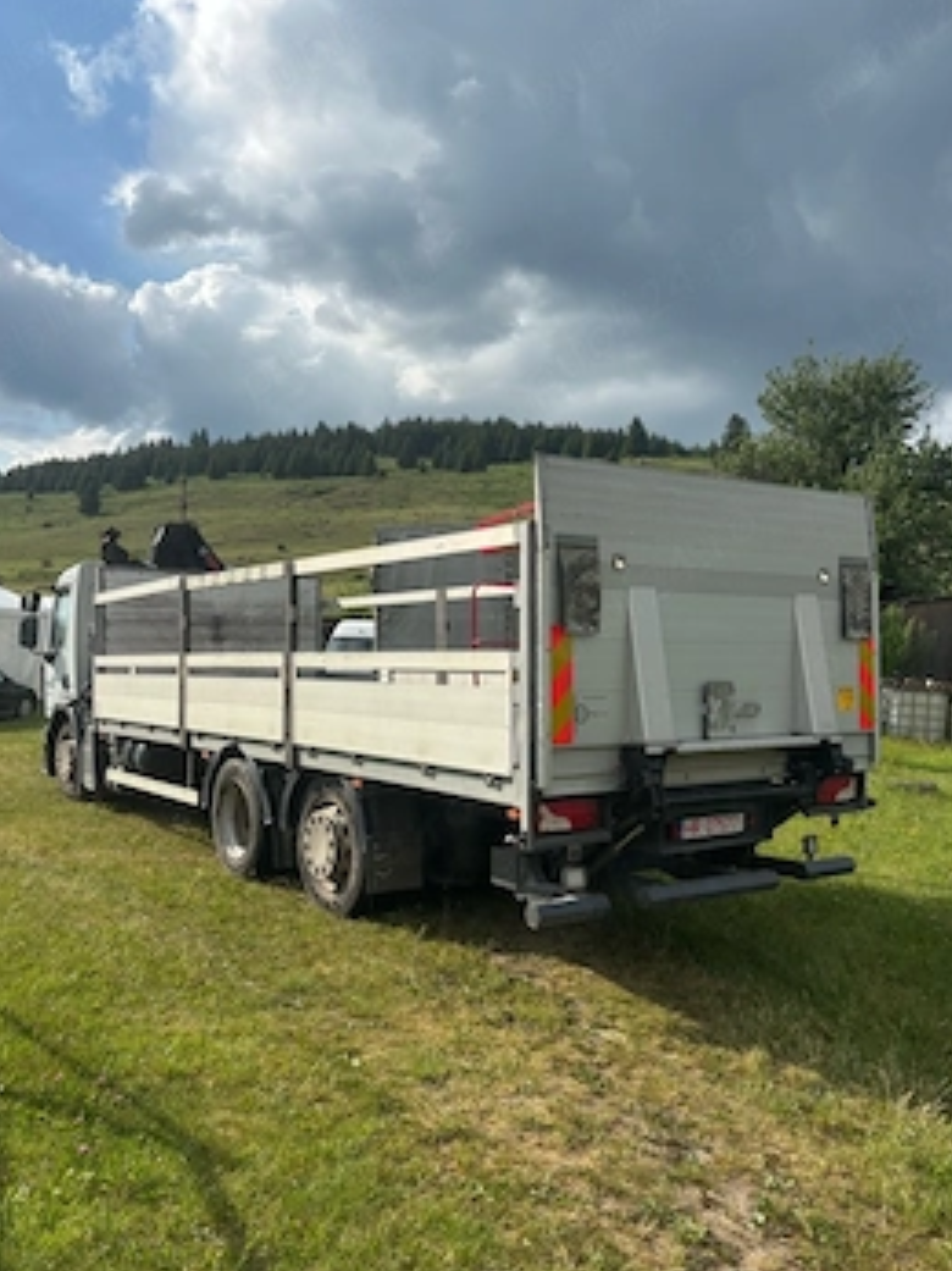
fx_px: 1101
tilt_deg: +2.8
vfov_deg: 60.0
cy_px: 641
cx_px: 428
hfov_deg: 46.7
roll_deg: -1.7
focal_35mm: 30
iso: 50
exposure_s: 1/3937
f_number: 1.6
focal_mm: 5.96
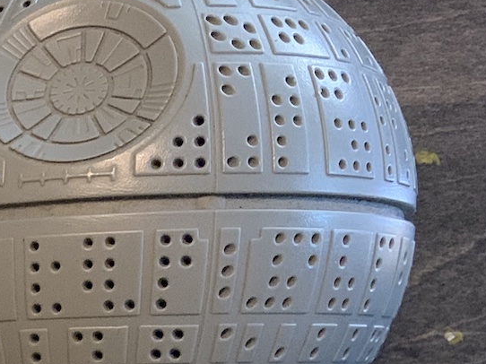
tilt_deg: -3.9
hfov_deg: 17.1
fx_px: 1347
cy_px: 594
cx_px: -369
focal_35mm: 96
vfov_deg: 14.1
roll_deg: -0.1
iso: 400
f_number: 1.8
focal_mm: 4.25
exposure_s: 1/32
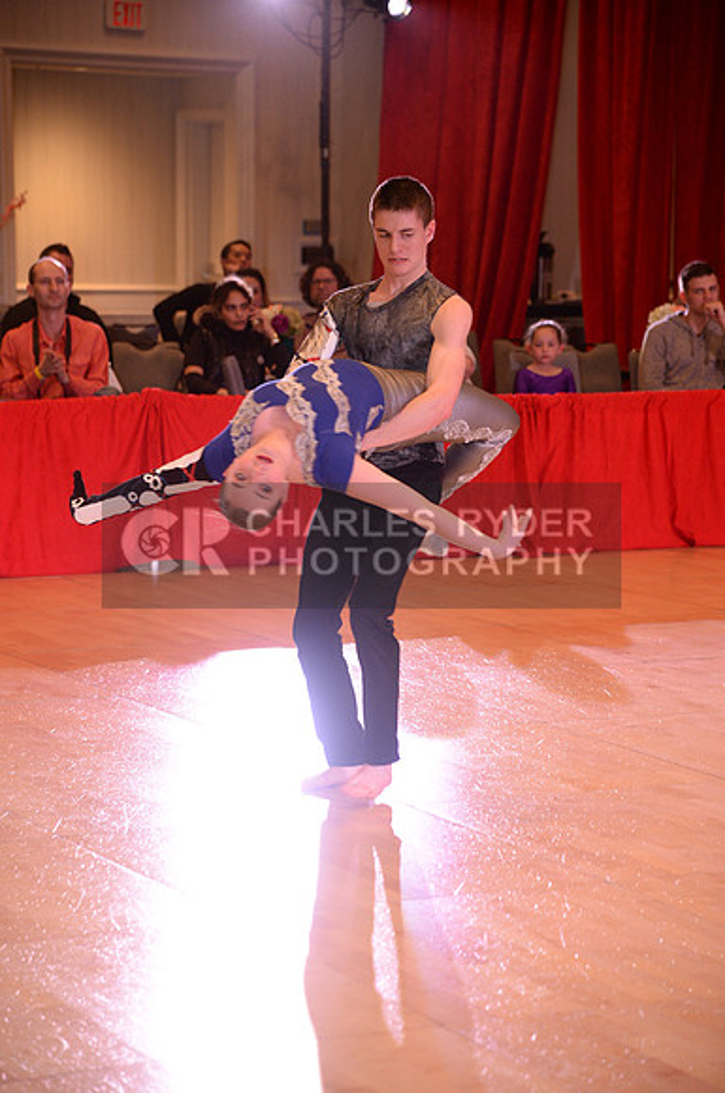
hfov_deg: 12.4
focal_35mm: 110
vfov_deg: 18.6
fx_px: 3333
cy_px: 546
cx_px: 362
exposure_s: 1/250
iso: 2000
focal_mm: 110
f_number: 4.5
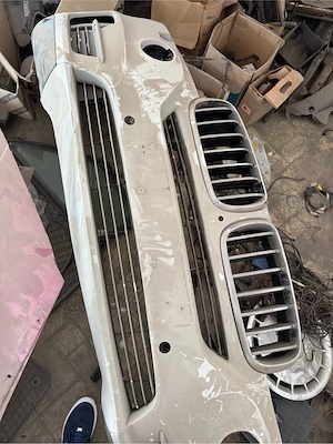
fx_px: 308
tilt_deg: -70.2
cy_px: 222
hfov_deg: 56.8
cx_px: 166
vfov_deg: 71.6
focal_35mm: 24
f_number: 1.78
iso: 500
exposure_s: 1/60
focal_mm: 6.76
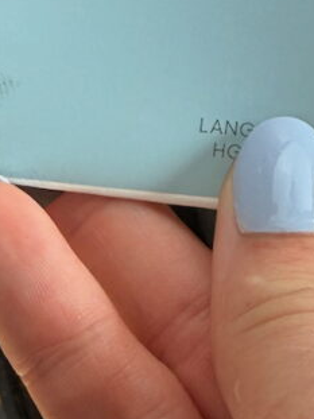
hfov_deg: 14.4
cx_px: 131
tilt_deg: -53.8
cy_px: 145
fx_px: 1247
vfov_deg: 19.0
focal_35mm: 103
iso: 64
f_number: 2.2
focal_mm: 2.22
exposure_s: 1/286
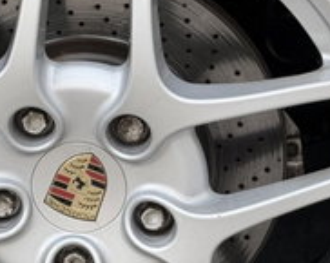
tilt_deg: -19.0
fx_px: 1931
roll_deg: +1.5
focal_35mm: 198
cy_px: 161
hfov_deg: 9.7
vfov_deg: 7.8
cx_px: -24
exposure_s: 1/294
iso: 64
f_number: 1.78
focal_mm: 6.76
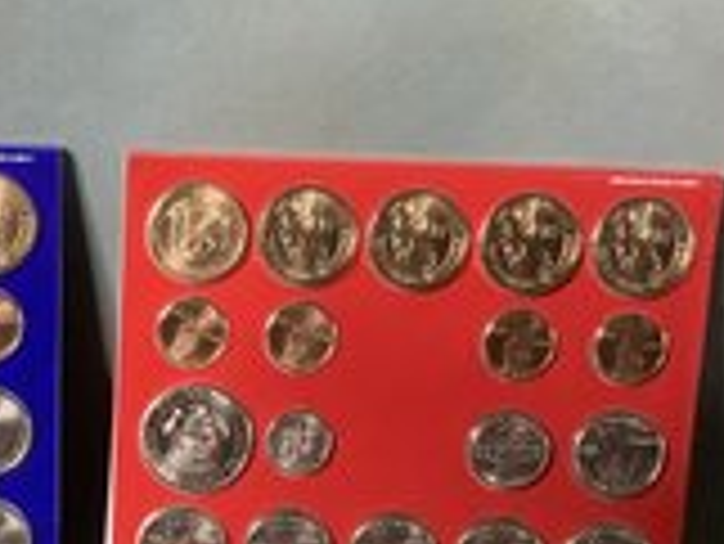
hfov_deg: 28.6
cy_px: 488
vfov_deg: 21.8
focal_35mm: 66
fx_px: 1381
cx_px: 119
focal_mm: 3.3
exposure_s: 1/40
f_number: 2.4
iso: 400
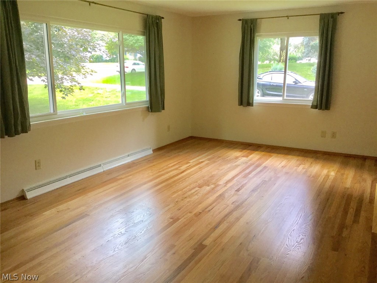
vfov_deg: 45.4
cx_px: 188
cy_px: 142
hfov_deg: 58.4
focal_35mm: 31
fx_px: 338
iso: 32
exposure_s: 1/40
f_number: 2.4
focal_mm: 3.3
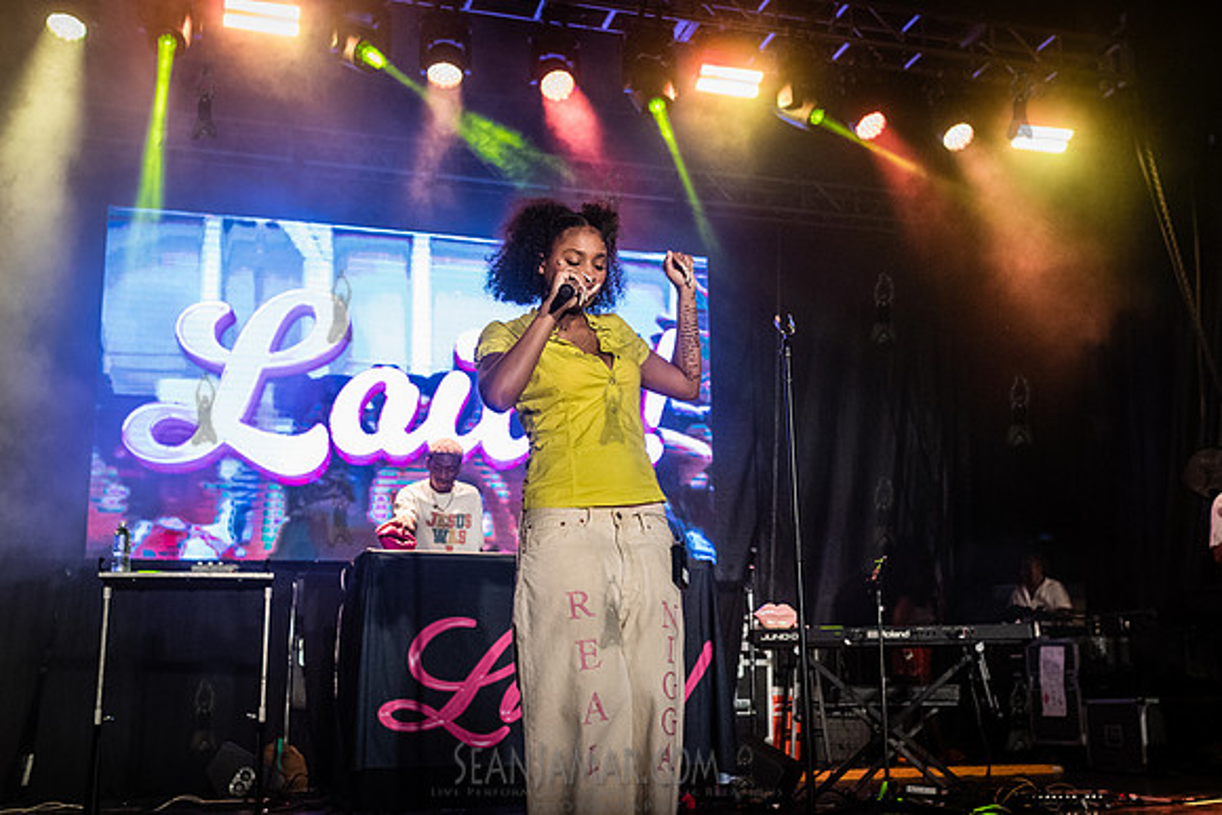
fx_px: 1356
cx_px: 676
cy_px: 424
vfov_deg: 33.5
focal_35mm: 40
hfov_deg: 48.4
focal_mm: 35
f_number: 4.5
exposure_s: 1/500
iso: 4000
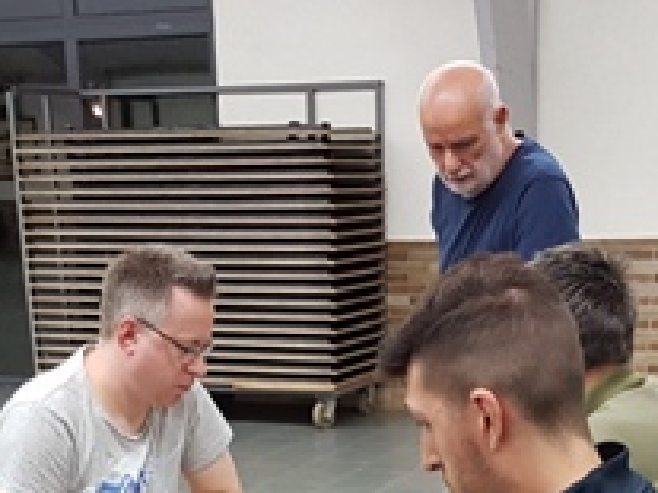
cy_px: 712
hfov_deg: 25.6
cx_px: 383
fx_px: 1444
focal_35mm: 76
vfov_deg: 17.6
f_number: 1.7
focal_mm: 4.2
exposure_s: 1/33
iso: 200
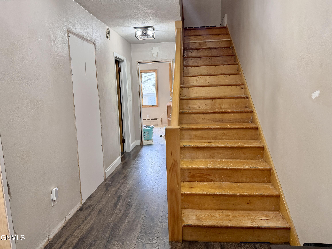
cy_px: 124
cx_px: 166
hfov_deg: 71.6
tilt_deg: -8.9
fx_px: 230
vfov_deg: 56.8
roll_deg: +0.0
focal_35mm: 24
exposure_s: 1/120
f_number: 1.78
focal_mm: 6.76
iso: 250
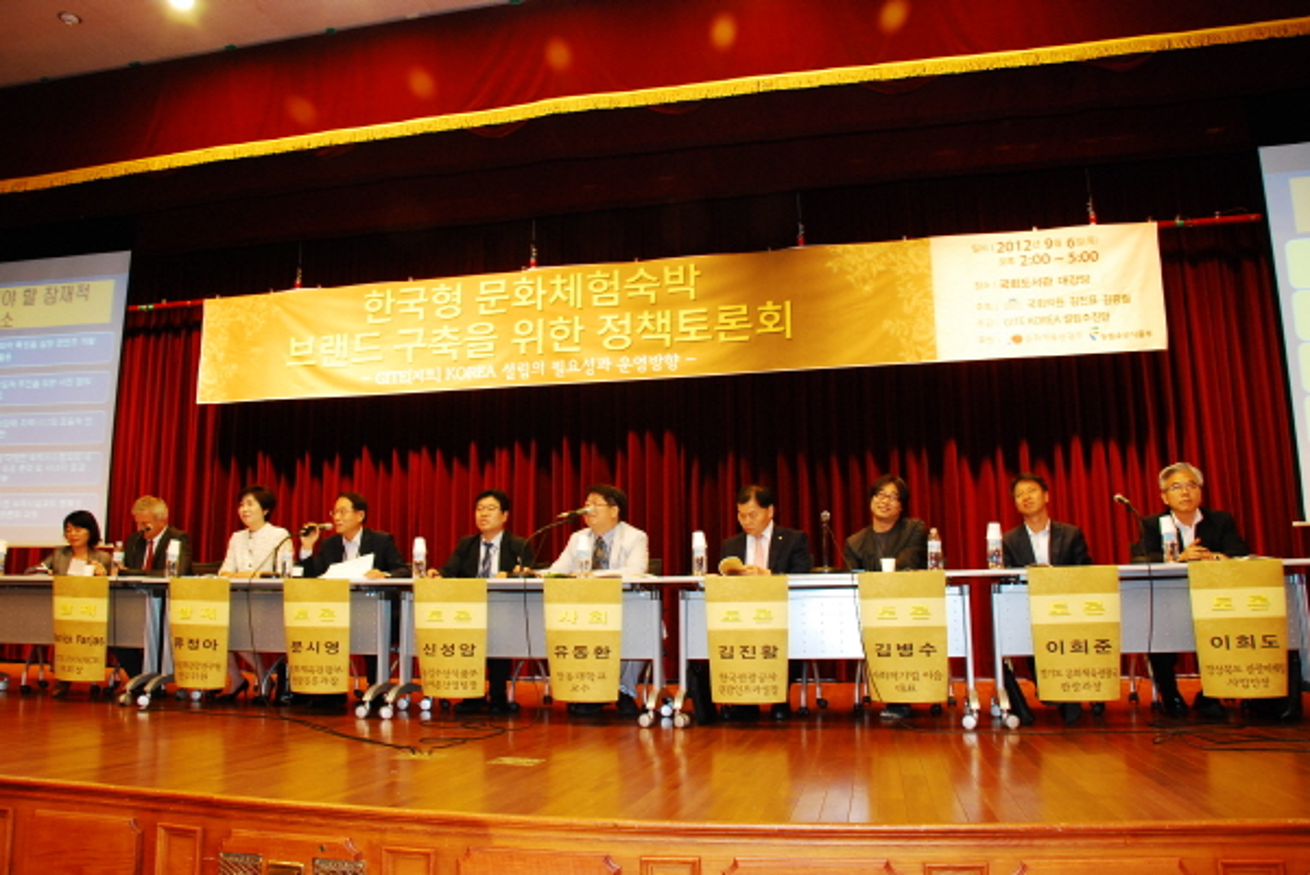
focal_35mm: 27
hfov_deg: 67.3
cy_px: 438
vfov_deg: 48.0
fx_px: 983
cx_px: 655
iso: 640
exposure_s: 1/10
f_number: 5
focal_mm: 18
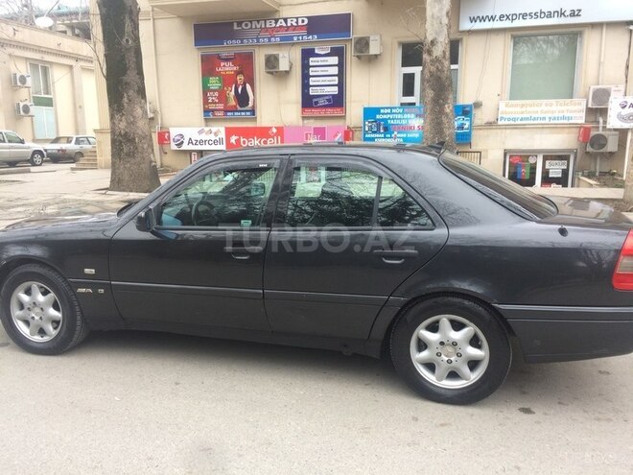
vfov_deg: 48.2
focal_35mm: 29
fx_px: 530
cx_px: 316
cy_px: 238
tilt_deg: -9.8
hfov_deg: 61.7
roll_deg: -1.3
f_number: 2.2
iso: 40
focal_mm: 4.15
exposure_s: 1/50
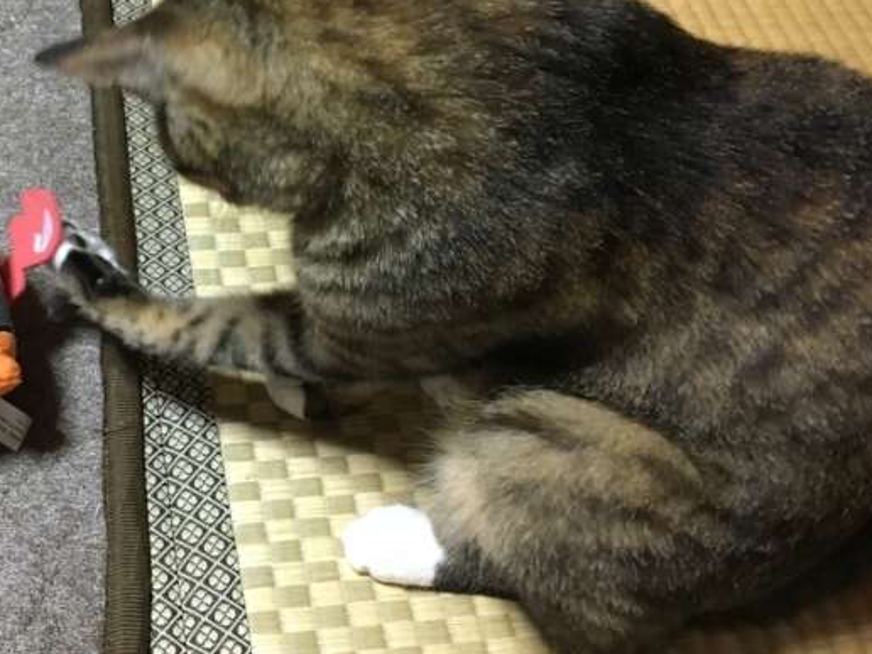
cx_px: 218
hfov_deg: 40.9
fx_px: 1134
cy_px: 259
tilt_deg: -52.4
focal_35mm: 45
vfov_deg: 32.1
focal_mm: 4.15
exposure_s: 1/17
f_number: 2.2
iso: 200
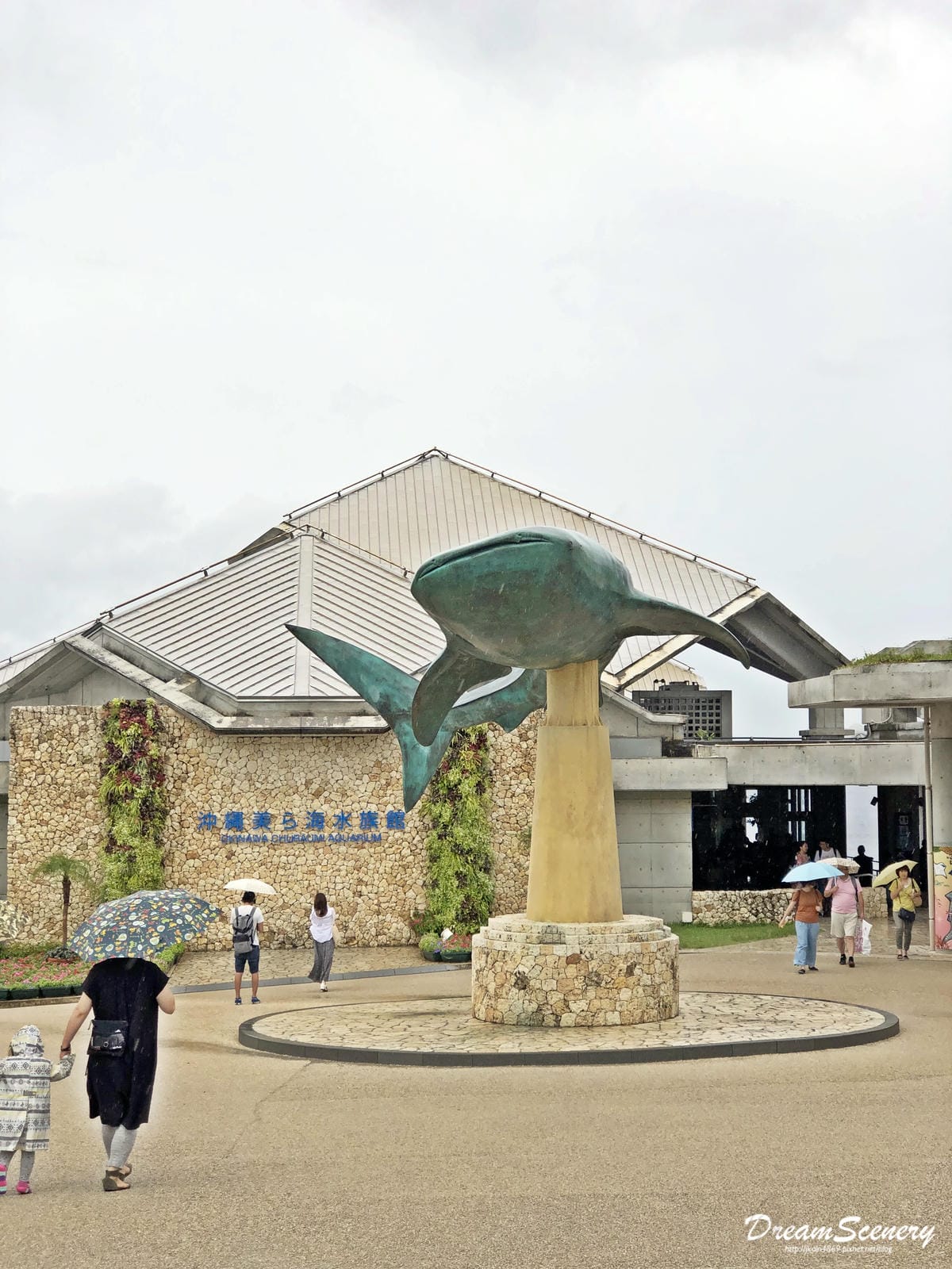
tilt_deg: +4.3
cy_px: 634
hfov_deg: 25.7
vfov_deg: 33.8
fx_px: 2090
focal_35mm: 57
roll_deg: -0.4
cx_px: 476
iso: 20
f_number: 2.8
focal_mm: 6.6
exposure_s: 1/475
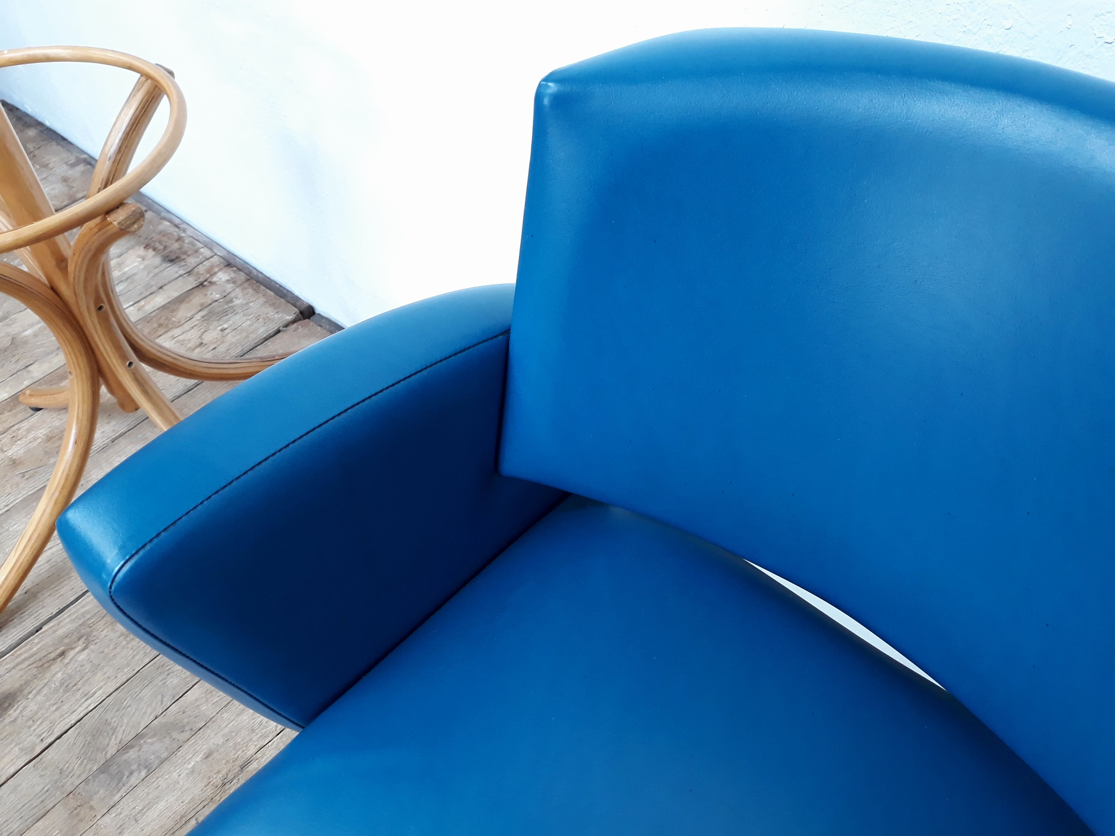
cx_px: 558
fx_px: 870
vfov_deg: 51.4
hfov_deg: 65.3
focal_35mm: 27
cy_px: 418
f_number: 1.7
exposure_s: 1/50
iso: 100
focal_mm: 3.71
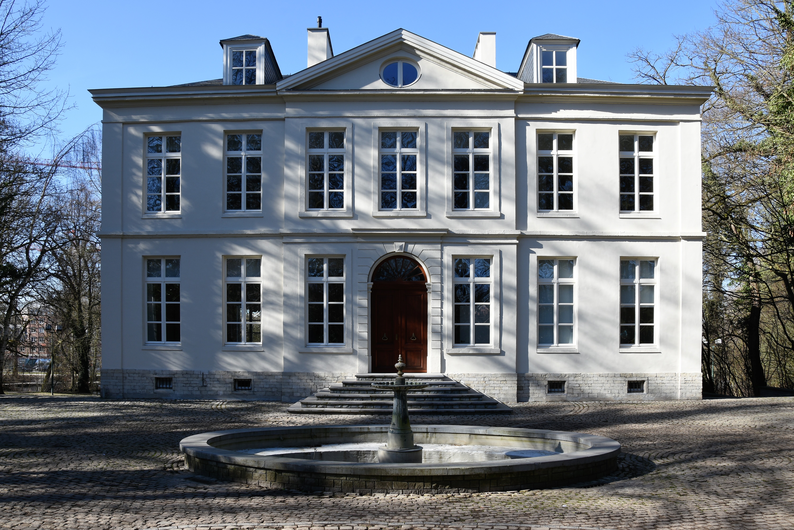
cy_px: 265
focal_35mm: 27
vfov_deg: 47.9
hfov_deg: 67.4
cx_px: 397
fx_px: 595
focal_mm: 18
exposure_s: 1/60
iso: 125
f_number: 13
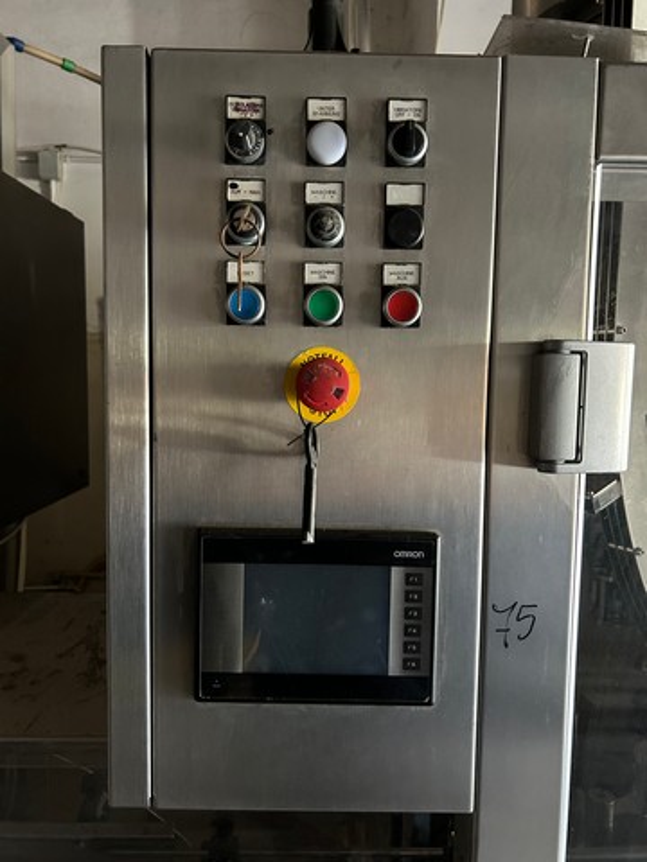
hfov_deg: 53.1
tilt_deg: -6.1
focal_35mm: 26
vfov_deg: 67.3
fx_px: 648
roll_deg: -1.0
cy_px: 431
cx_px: 324
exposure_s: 1/31
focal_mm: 5.7
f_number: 1.5
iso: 640
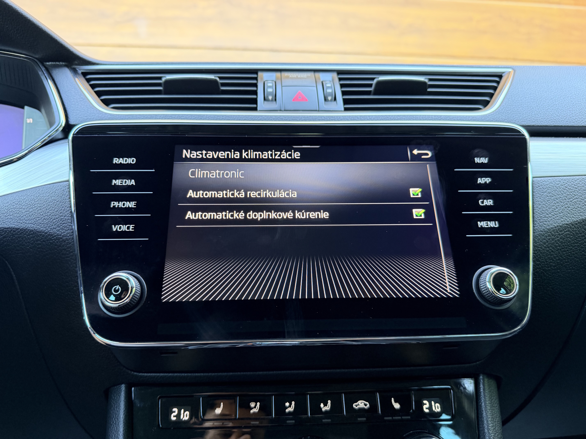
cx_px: 293
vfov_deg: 56.8
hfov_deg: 71.6
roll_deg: +0.0
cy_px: 220
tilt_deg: -0.6
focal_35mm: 24
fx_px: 406
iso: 320
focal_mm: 6.76
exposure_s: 1/60
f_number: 1.78
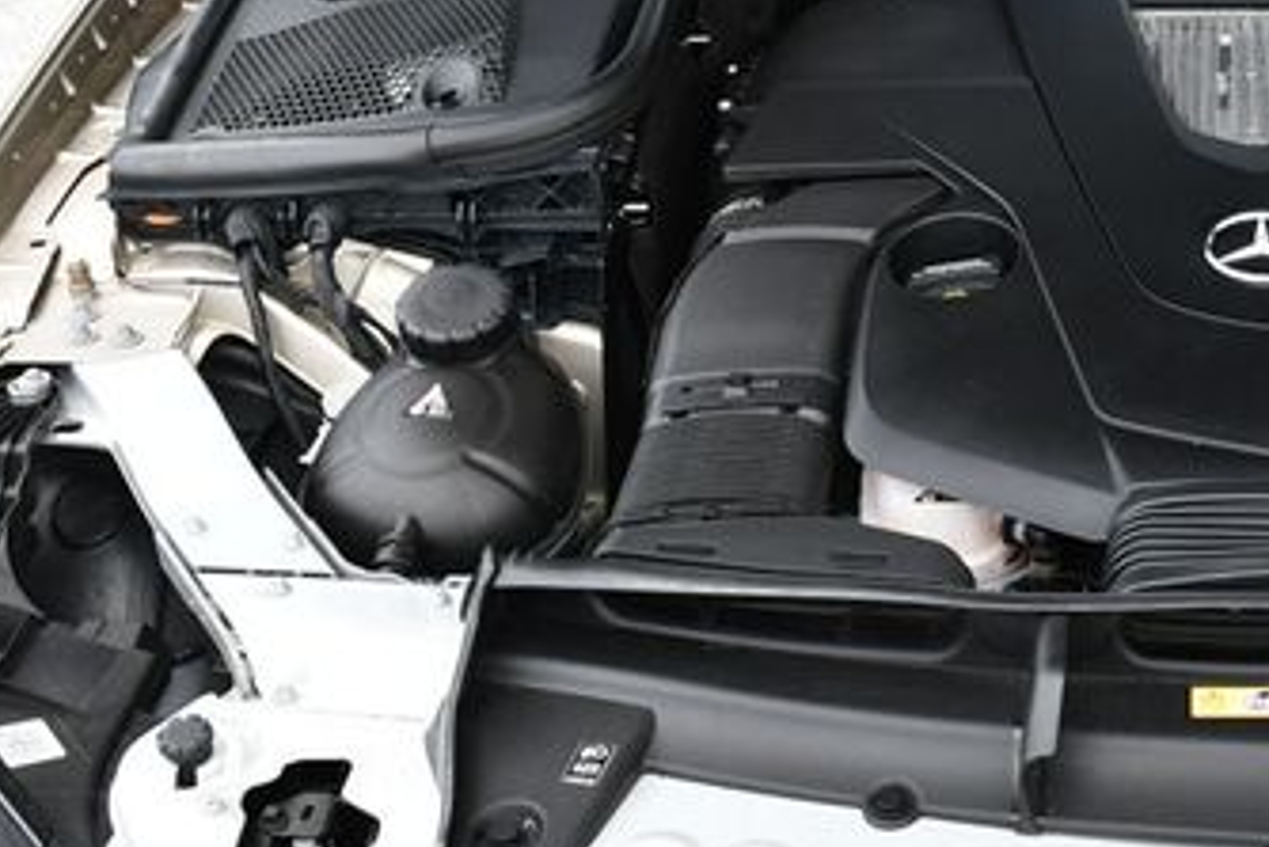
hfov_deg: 27.9
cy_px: 251
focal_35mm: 69
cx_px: 1185
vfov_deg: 19.7
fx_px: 2433
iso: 200
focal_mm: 18
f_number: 5.6
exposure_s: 1/250
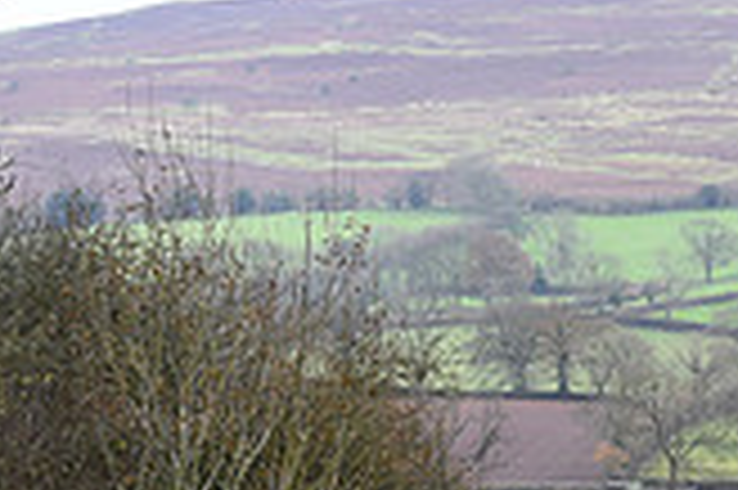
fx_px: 6676
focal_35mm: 326
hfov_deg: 6.2
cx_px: 1251
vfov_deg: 4.2
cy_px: 517
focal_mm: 92
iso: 1100
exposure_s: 1/1000
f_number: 4.5
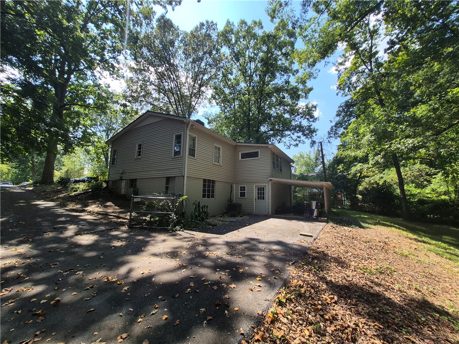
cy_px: 172
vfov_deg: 89.9
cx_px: 230
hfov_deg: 106.2
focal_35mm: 13
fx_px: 172
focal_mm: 1.74
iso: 40
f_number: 2.2
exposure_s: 1/964
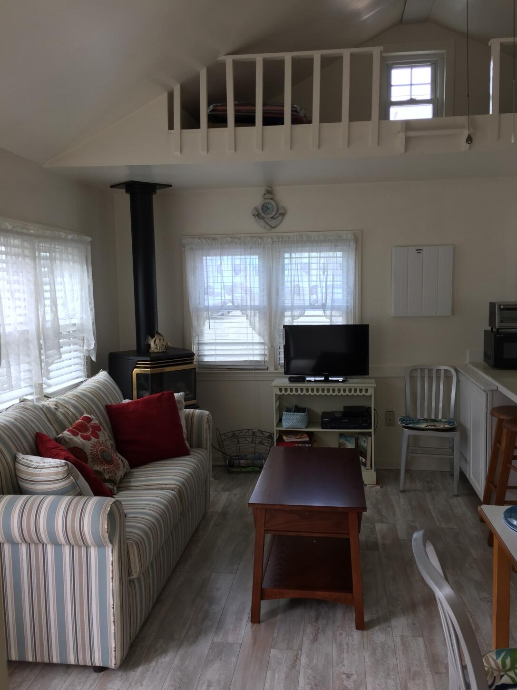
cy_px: 345
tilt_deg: -5.8
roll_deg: +0.6
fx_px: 578
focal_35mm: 29
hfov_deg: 48.2
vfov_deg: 61.7
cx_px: 258
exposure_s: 1/121
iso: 32
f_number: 2.2
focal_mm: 4.15
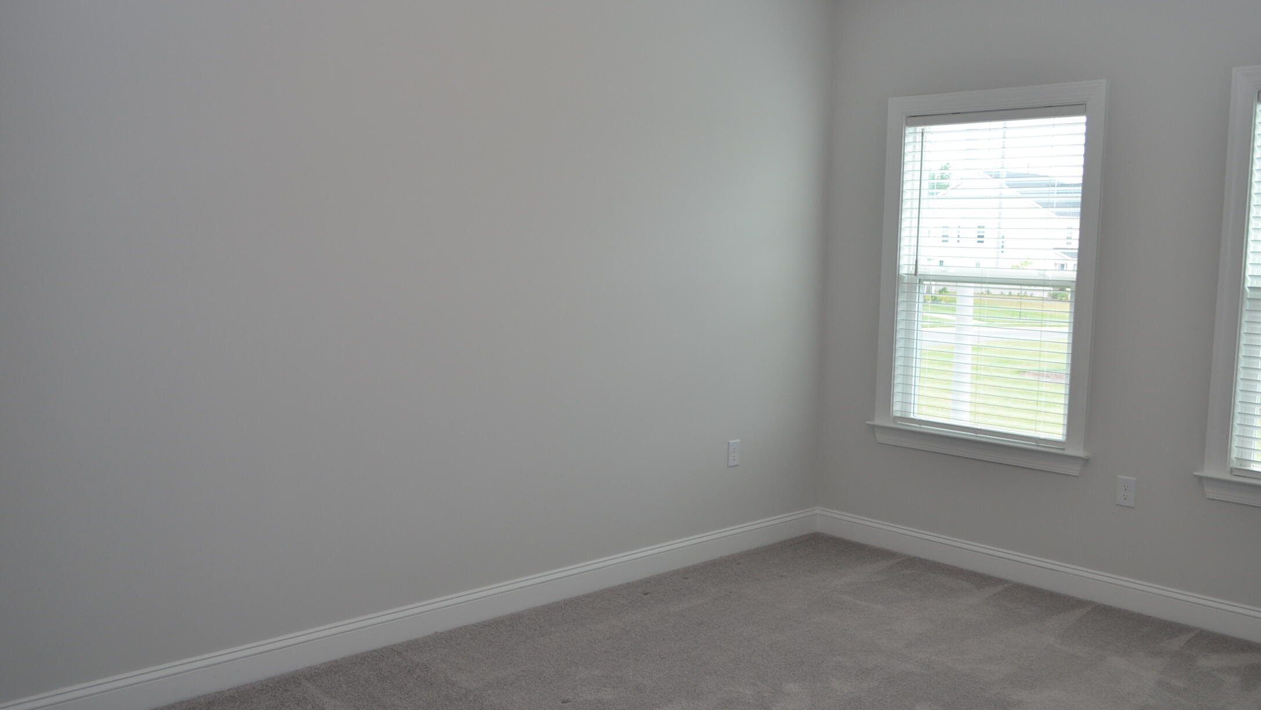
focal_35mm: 32
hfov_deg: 61.0
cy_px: 334
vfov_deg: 36.7
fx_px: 1070
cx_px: 650
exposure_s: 1/100
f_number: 5
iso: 400
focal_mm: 18
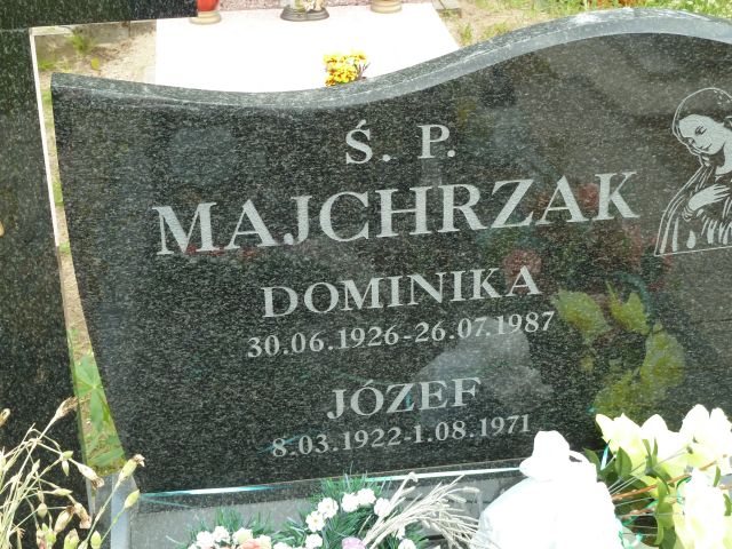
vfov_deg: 23.3
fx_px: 1332
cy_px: 274
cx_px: 366
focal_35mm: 63
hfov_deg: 30.7
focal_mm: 10.3
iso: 160
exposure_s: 1/125
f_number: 4
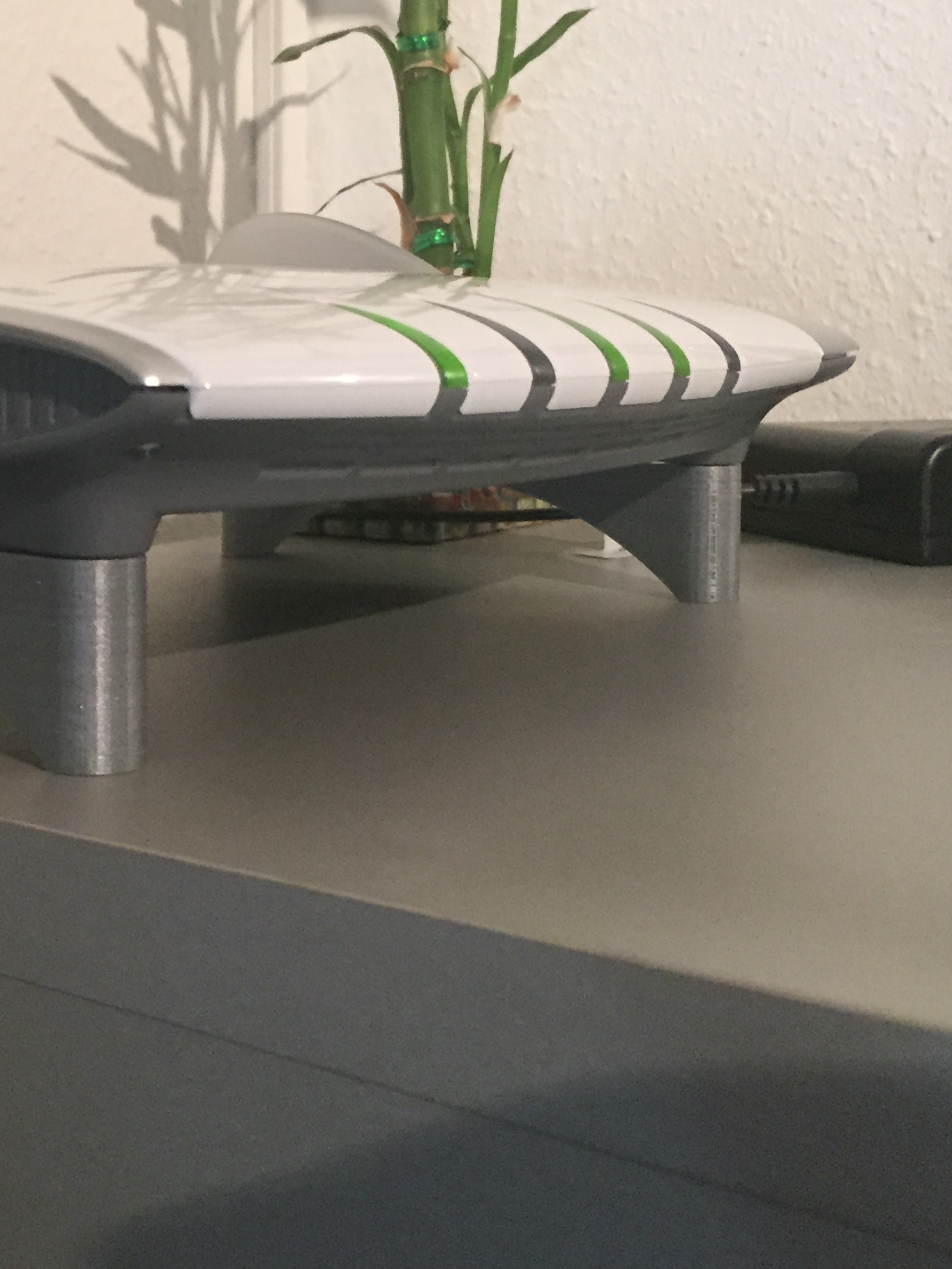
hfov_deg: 27.0
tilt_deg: -4.1
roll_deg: -0.6
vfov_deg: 36.6
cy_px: 465
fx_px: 1907
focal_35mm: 52
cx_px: 87
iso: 250
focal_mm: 4.15
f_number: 2.2
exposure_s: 1/33
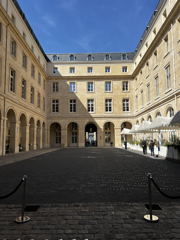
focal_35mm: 26
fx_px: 180
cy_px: 120
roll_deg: +0.0
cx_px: 90
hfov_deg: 53.1
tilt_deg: +6.5
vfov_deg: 67.3
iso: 50
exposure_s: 1/4115
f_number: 1.5
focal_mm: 5.7
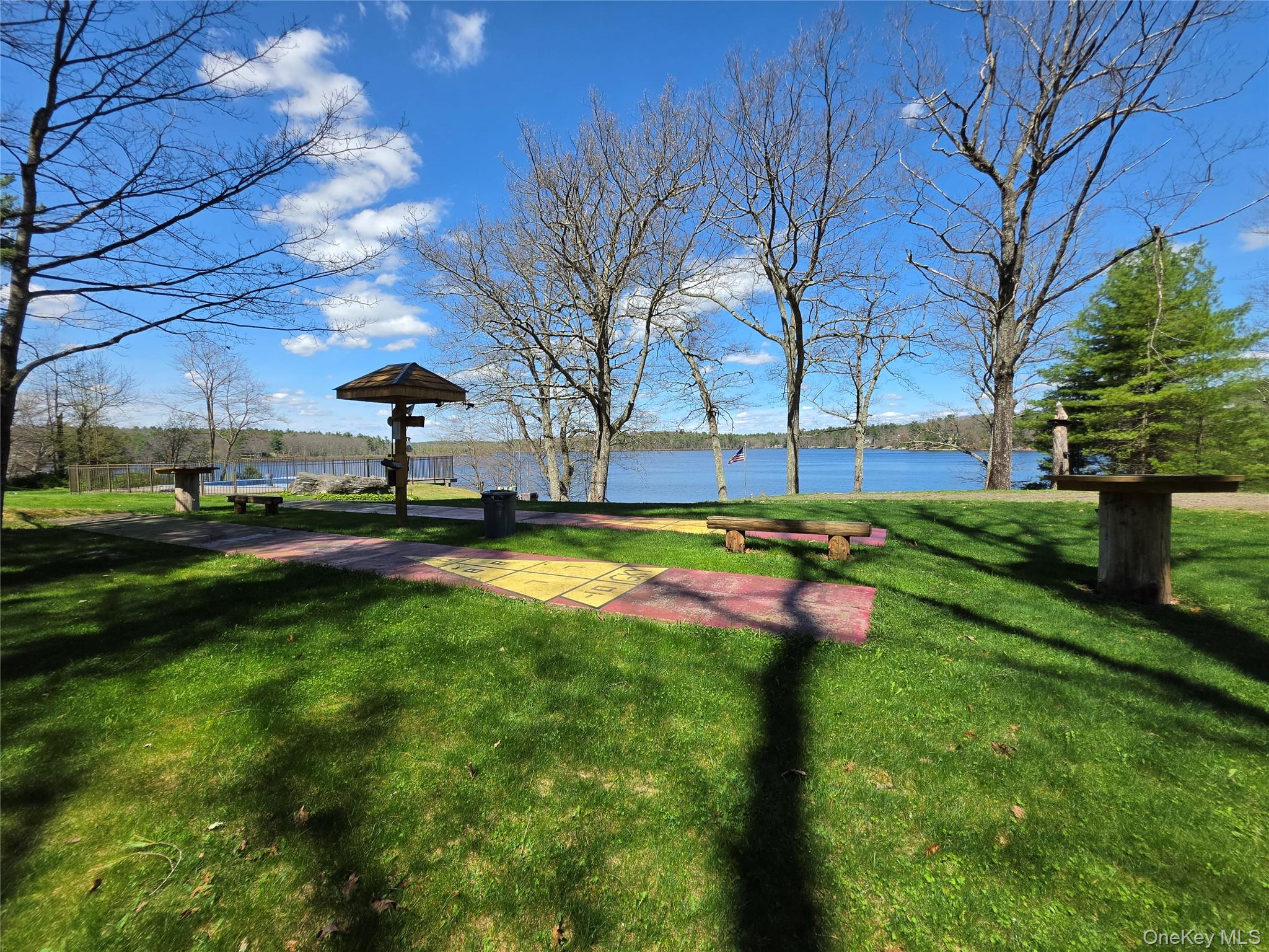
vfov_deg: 89.9
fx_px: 477
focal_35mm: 13
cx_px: 634
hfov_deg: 106.2
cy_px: 476
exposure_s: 1/1272
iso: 32
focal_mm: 2.2
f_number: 1.9
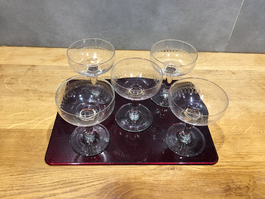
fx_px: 222
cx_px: 132
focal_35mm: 29
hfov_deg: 61.7
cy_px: 100
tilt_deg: -46.1
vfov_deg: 48.2
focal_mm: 4.15
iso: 200
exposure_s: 1/33
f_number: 2.2
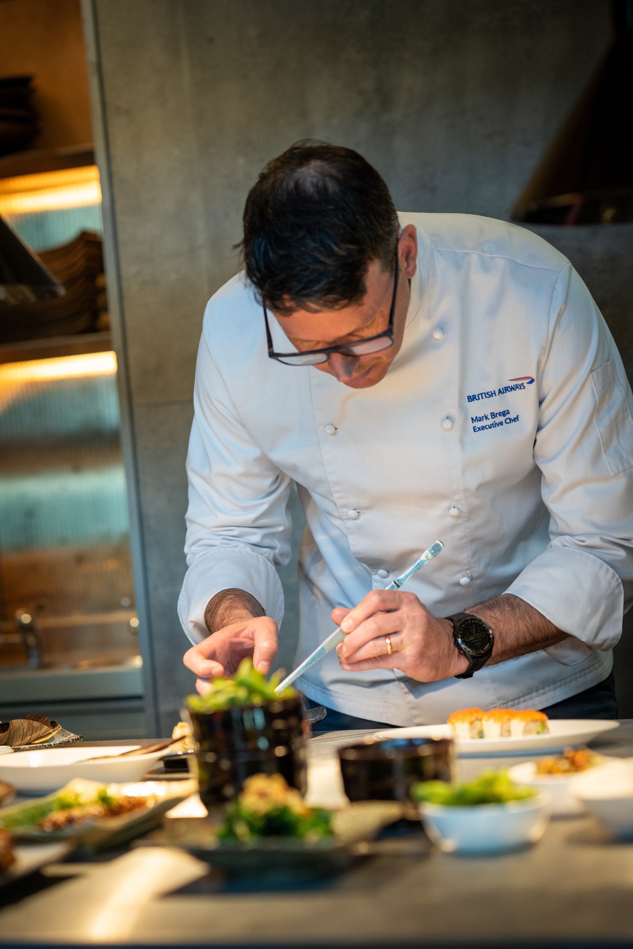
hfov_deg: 16.1
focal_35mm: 85
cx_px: 316
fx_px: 2242
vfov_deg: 23.9
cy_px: 474
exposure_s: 1/320
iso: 500
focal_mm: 85
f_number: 2.8
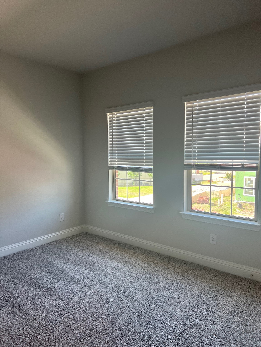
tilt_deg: -5.0
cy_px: 174
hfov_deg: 53.1
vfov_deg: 67.3
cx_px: 130
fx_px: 261
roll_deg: +0.0
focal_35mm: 26
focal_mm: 5.7
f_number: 1.5
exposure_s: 1/120
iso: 80
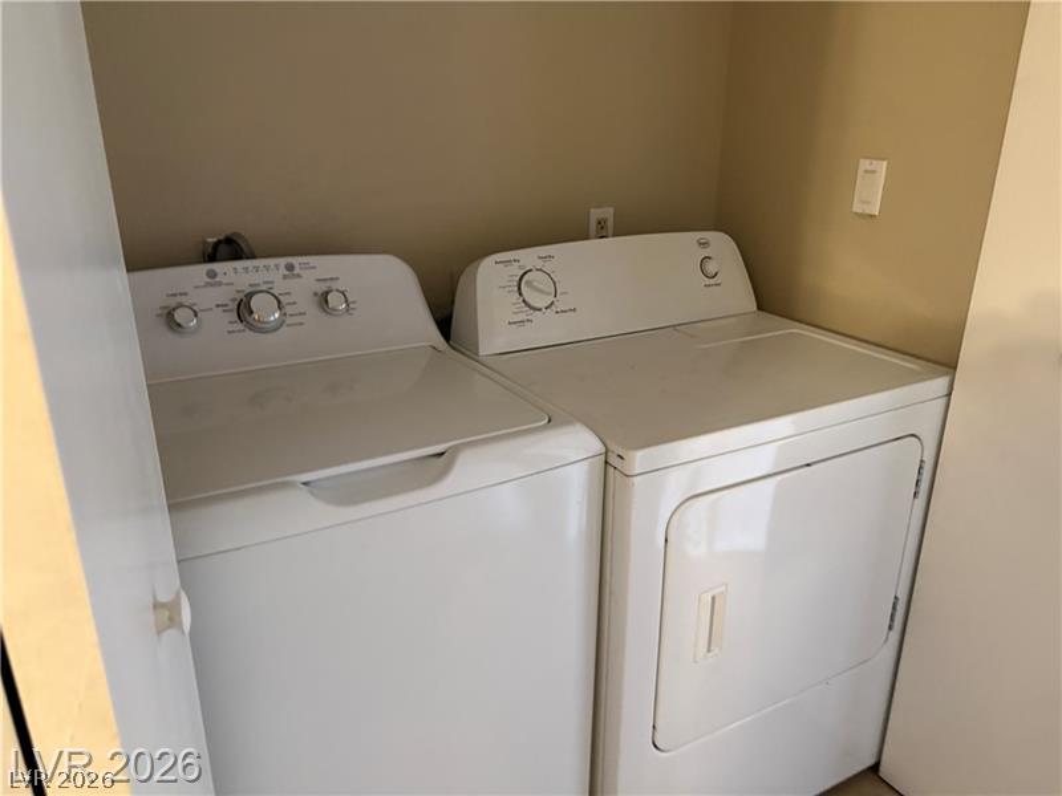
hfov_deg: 67.3
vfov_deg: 53.1
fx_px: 798
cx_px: 531
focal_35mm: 26
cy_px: 398
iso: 500
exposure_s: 1/30
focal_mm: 5.96
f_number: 1.6
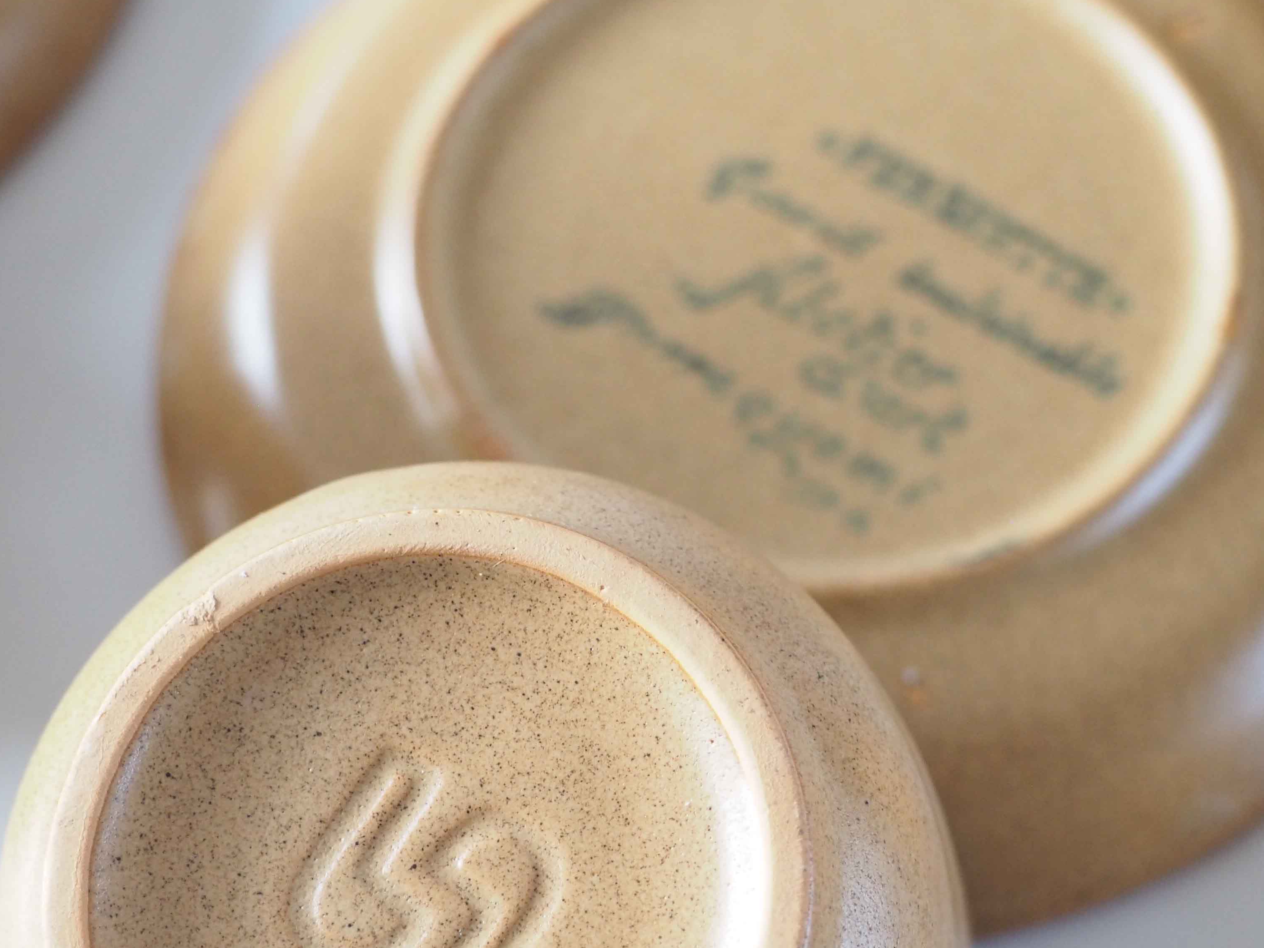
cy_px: 664
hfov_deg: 27.7
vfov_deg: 20.9
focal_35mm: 70
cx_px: 760
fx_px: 2556
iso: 1250
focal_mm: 23
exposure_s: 1/60
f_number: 4.5
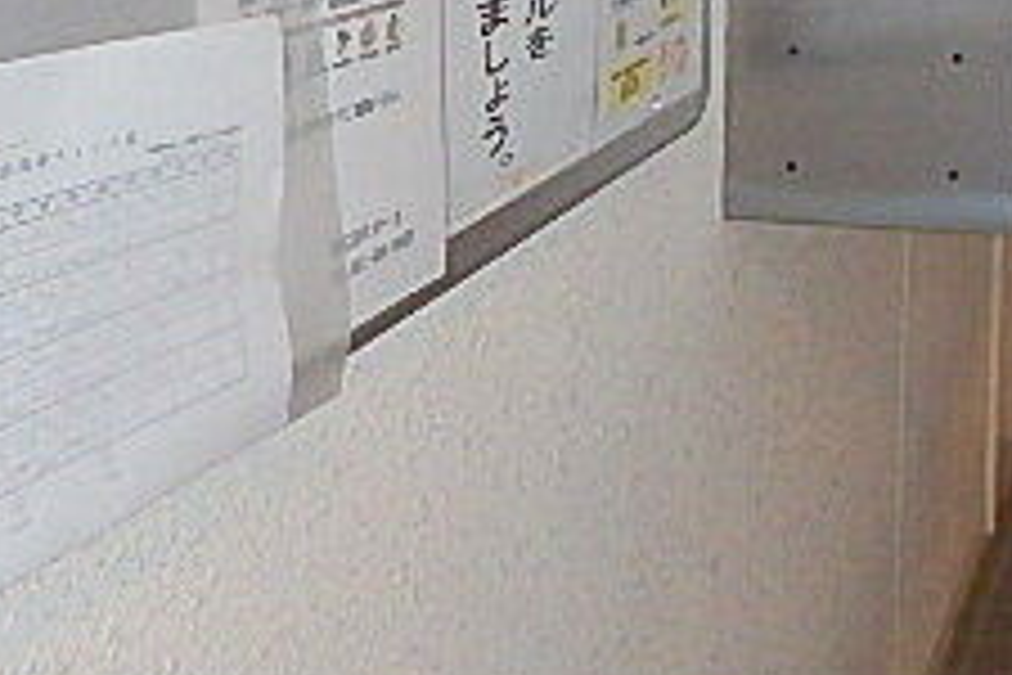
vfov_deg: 20.1
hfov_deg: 28.7
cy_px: -198
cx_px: 1174
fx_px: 1743
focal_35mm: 62
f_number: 3.5
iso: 400
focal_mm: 3.7
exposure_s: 1/30
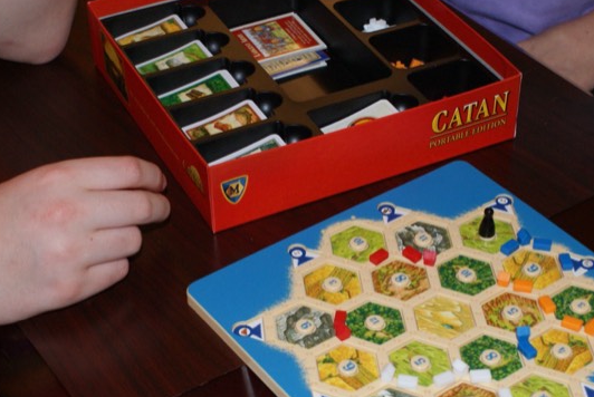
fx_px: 1173
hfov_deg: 28.4
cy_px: 254
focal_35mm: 71
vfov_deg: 19.2
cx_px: 300
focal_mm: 28
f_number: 5.6
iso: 400
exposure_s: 1/60
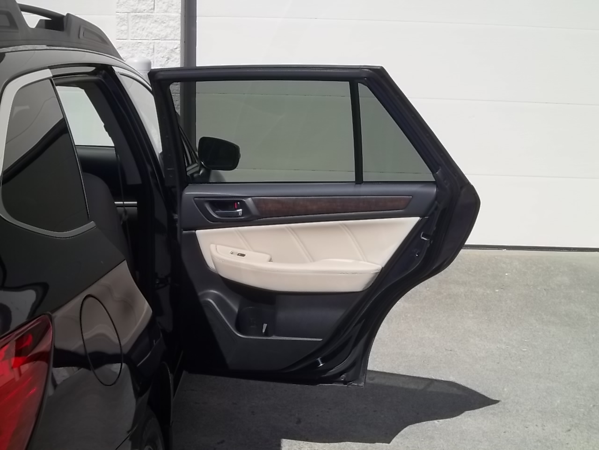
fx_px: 813
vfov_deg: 30.9
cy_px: 225
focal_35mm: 47
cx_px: 300
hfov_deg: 40.4
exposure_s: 1/160
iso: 64
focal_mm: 8.3
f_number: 10.28
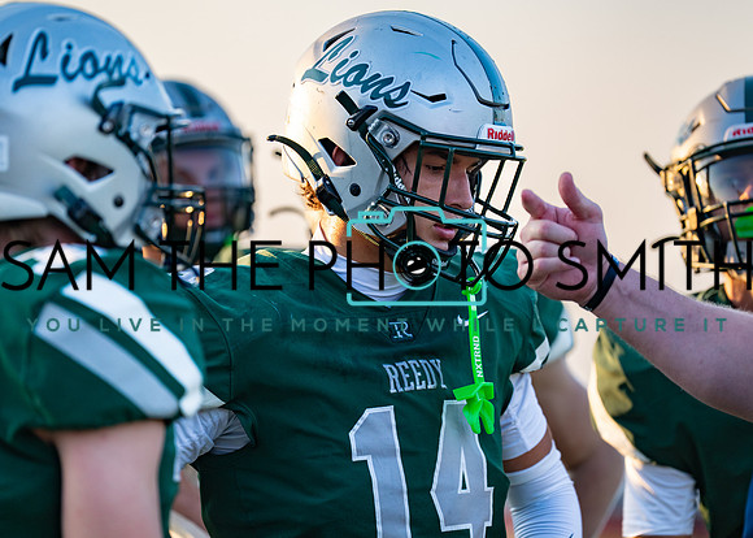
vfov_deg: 5.7
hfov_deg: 8.0
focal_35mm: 251
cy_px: 245
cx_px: 409
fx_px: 5372
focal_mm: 200
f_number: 2.8
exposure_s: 1/800
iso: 200
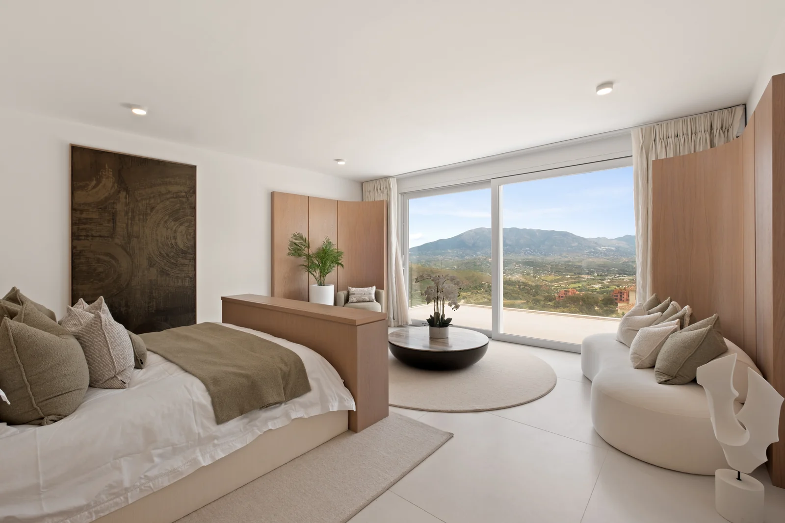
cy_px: 262
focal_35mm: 15
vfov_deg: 77.3
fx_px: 327
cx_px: 392
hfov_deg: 100.4
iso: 125
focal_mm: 10
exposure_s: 1/10
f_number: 8
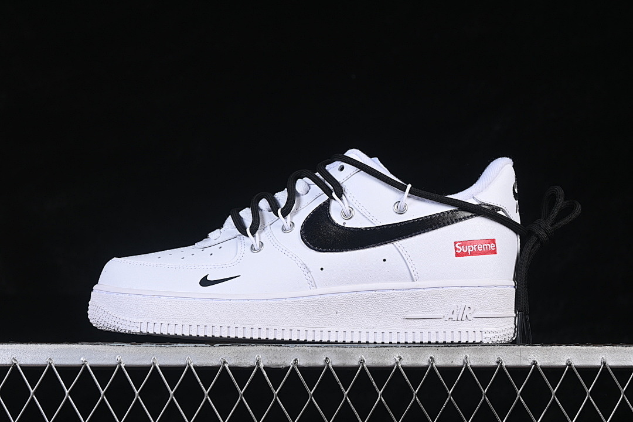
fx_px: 1319
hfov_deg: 27.0
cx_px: 316
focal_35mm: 75
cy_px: 211
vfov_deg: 18.2
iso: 160
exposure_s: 1/80
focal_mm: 50
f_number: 8
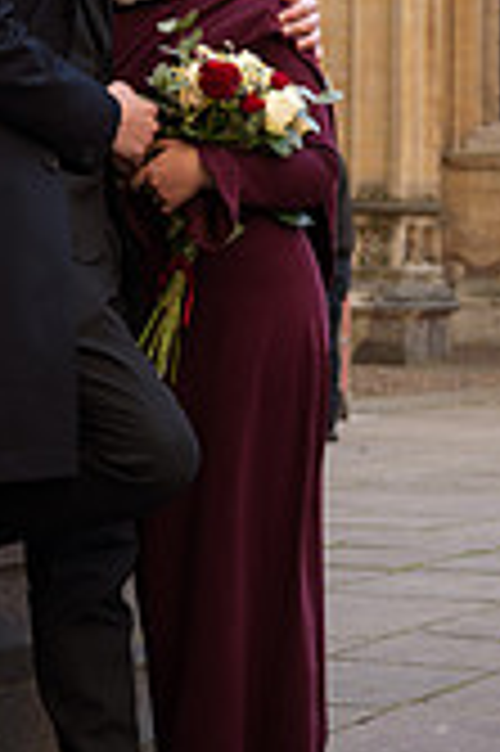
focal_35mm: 132
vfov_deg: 15.2
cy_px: -18
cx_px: 126
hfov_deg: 10.3
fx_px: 2756
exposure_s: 1/320
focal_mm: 49
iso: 200
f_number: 4
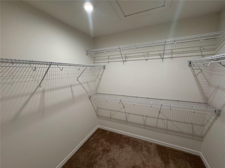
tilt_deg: -8.7
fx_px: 91
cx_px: 112
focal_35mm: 14
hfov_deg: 102.1
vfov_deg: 85.7
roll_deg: +1.7
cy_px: 84
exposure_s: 1/120
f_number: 2.2
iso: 160
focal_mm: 2.22
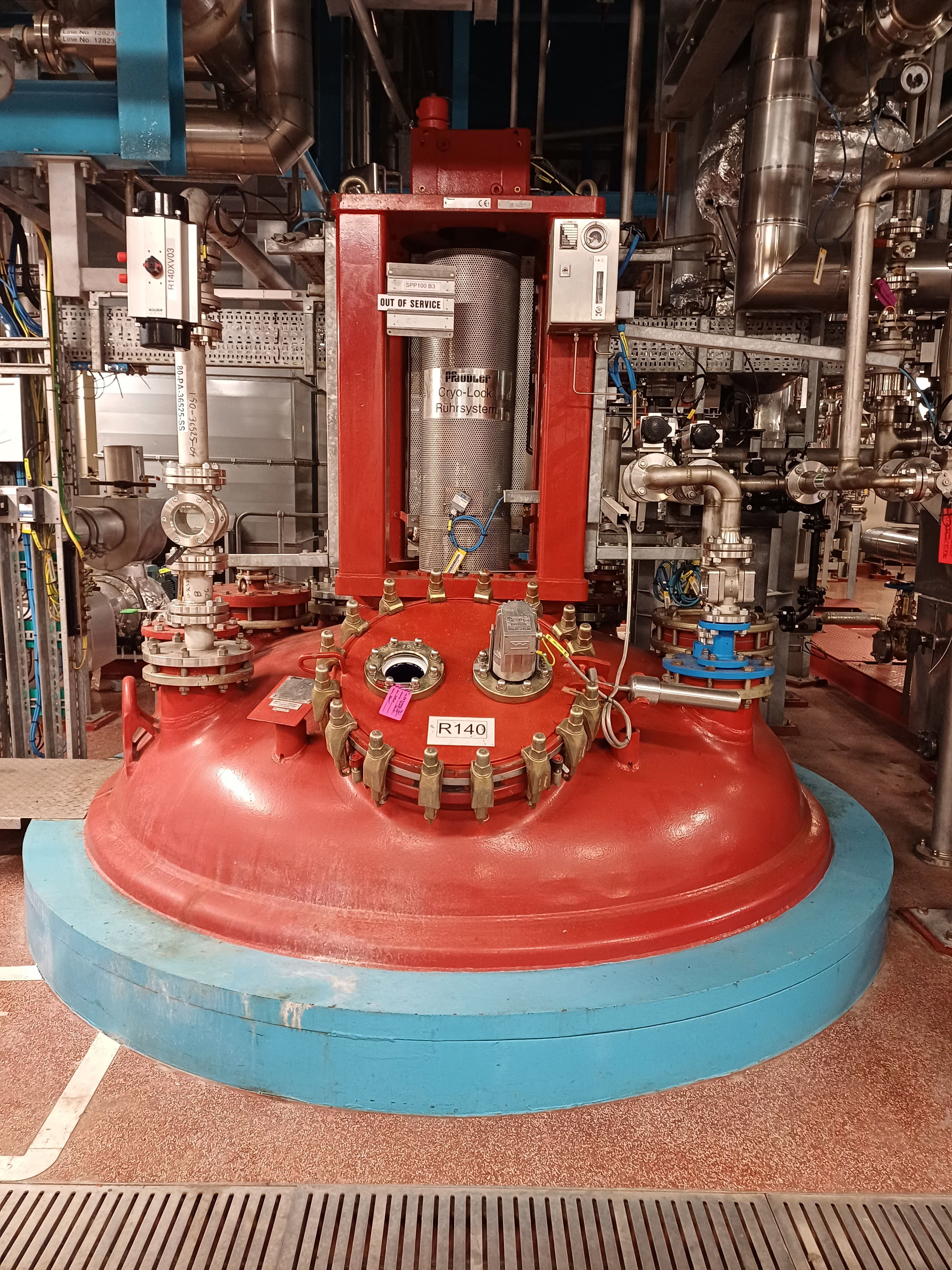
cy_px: 635
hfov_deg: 54.9
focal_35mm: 25
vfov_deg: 69.4
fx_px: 917
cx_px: 476
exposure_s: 1/33
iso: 500
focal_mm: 4.65
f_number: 1.8
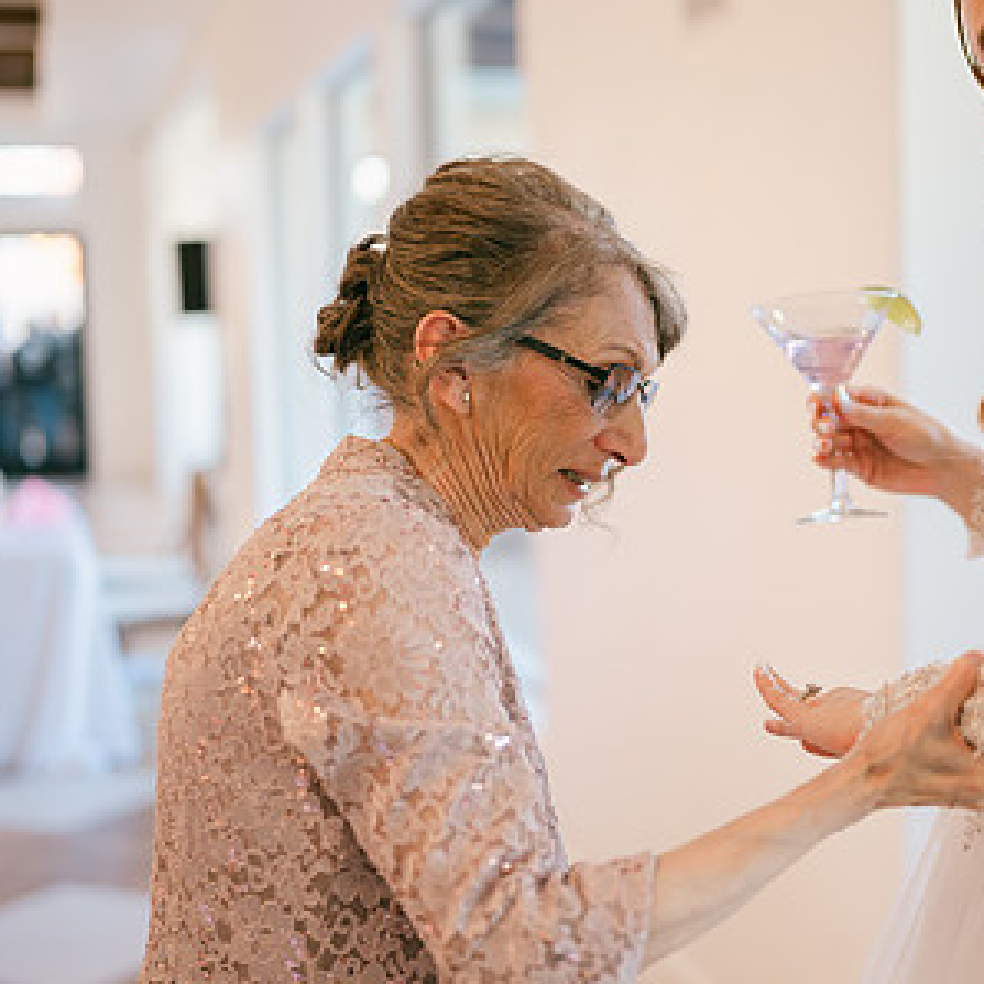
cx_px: 697
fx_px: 1865
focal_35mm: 58
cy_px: 487
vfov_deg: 29.6
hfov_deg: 29.2
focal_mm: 35
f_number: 1.2
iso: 64
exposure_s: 1/125
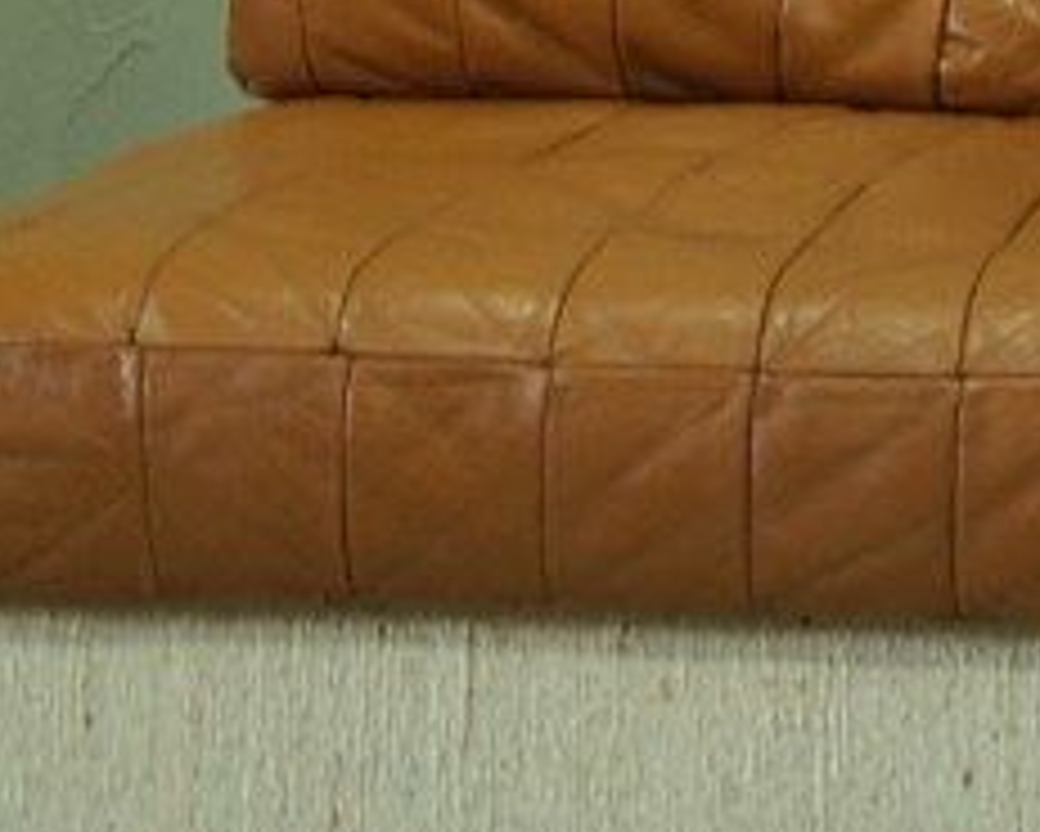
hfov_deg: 9.2
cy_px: -180
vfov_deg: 7.7
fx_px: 6097
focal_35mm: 198
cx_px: 2017
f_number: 7.1
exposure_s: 1/10
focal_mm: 26
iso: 400
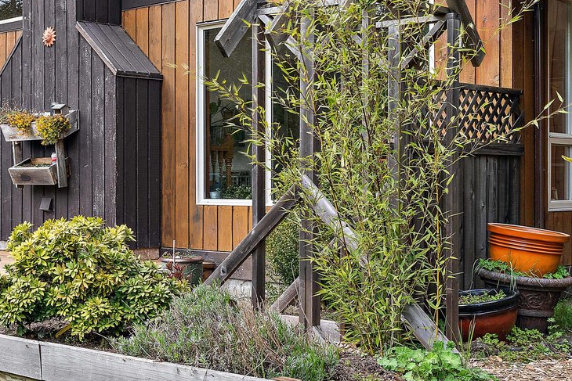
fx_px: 906
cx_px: -16
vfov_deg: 23.3
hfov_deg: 32.0
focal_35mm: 57
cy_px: 60
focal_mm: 26
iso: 400
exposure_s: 1/40
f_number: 7.1
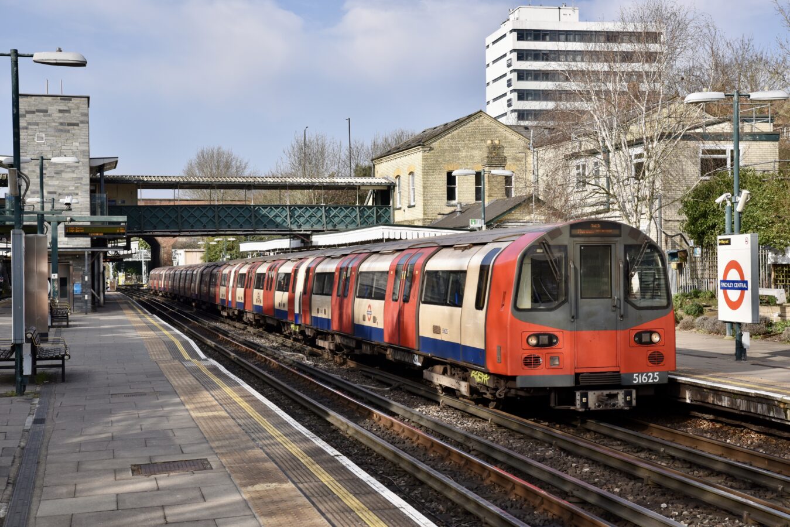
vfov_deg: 26.0
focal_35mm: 52
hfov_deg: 38.2
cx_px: 395
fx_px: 1141
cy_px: 264
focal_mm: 52
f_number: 11
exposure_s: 1/500
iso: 400
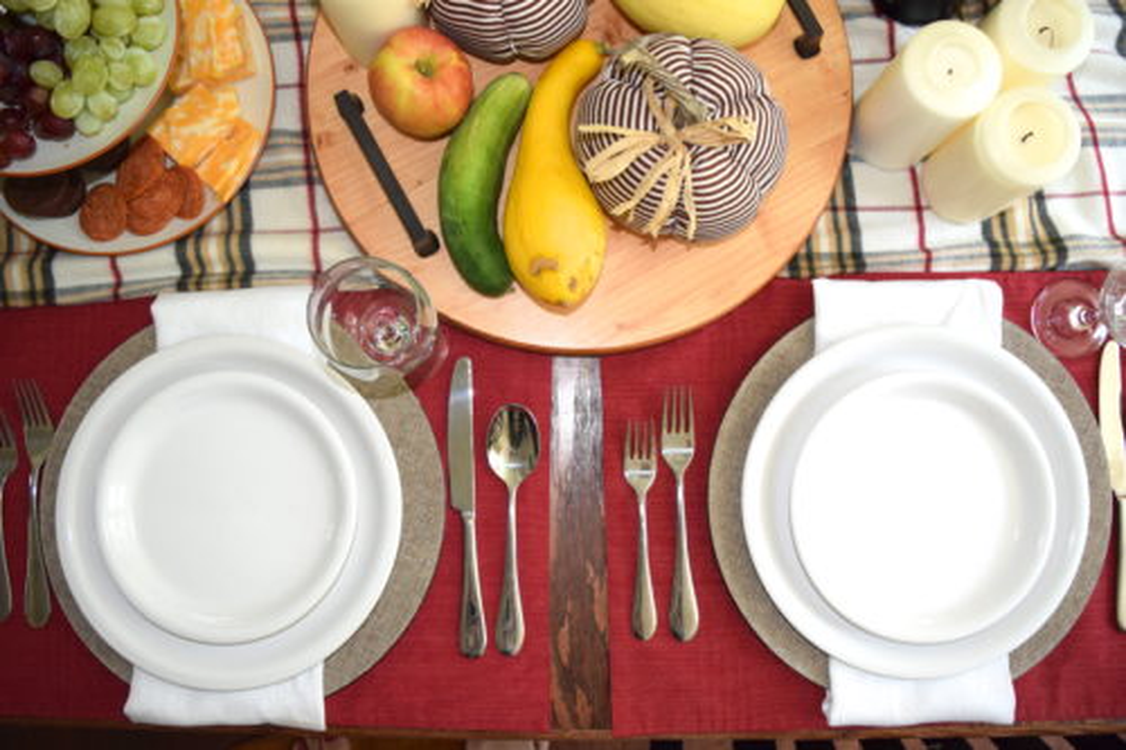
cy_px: 375
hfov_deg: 61.9
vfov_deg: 43.6
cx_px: 563
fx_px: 938
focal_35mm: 30
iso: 1600
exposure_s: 1/200
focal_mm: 20
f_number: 4.5
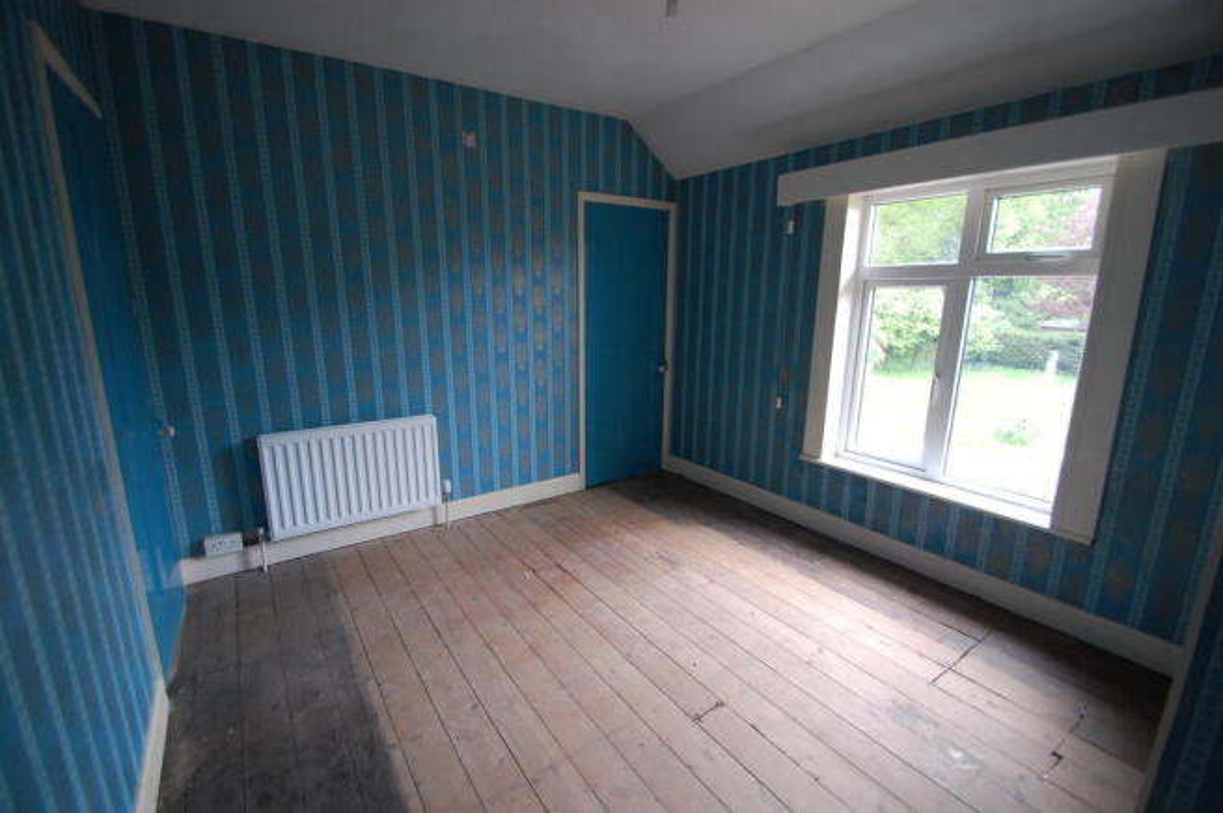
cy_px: 406
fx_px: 509
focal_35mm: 15
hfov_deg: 100.4
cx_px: 612
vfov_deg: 77.2
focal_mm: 10
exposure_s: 1/60
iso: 400
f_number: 4
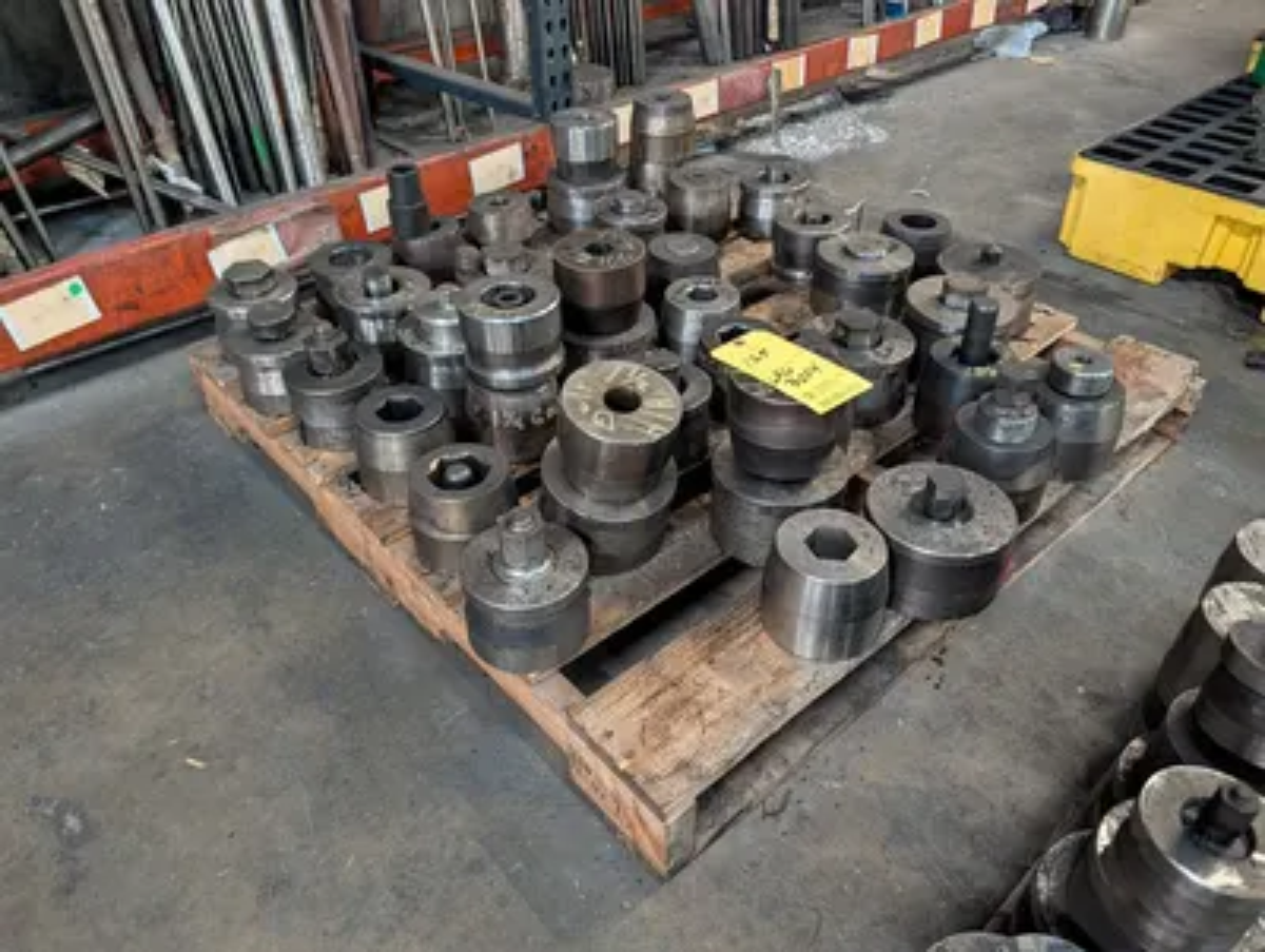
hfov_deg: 71.5
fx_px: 878
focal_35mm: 24
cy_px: 476
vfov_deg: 56.9
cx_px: 632
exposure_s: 1/44.1
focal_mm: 6.9
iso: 1009
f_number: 1.68
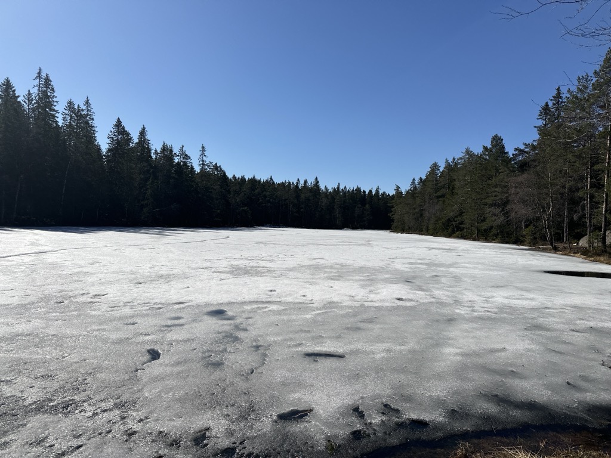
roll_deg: -2.1
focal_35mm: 24
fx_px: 424
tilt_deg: -1.4
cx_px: 306
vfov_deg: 56.8
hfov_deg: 71.6
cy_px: 229
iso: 80
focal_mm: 6.86
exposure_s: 1/12048
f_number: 1.78
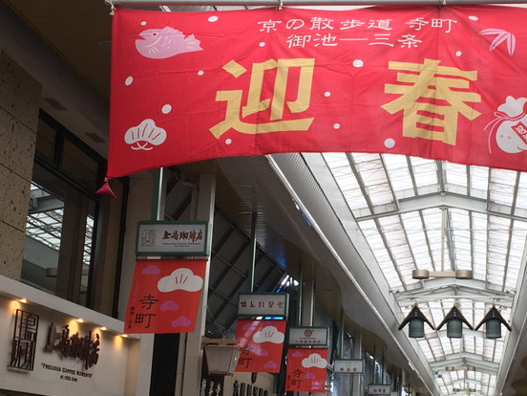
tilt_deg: +13.1
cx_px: 416
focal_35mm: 63
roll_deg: -0.5
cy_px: 251
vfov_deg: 23.2
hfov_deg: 30.0
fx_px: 959
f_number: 2.2
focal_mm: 4.15
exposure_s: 1/60
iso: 25
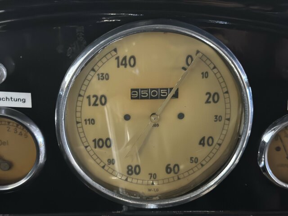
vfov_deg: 30.3
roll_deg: -1.9
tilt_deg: -23.1
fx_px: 399
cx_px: 144
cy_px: 108
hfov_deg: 39.7
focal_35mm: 48
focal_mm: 6.86
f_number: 1.78
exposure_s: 1/30
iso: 800
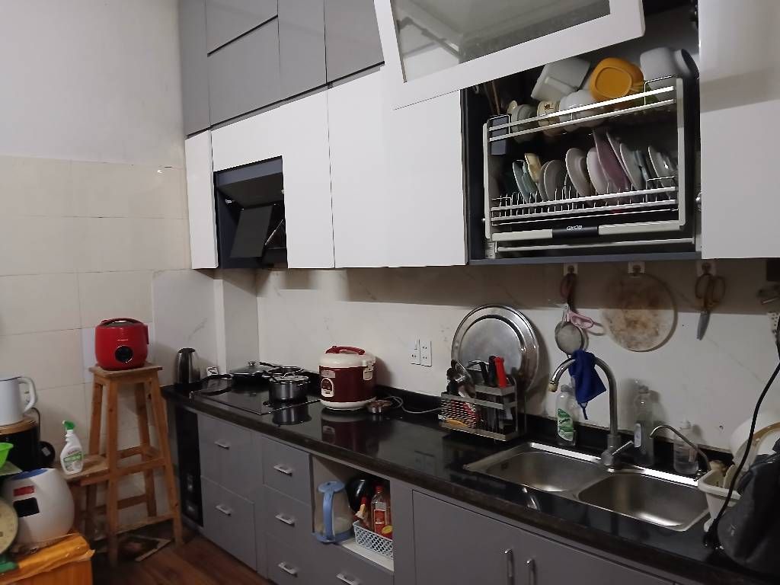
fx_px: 586
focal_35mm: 26
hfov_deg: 67.3
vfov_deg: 53.1
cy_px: 292
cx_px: 390
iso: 500
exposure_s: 1/25
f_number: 1.8
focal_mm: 3.98
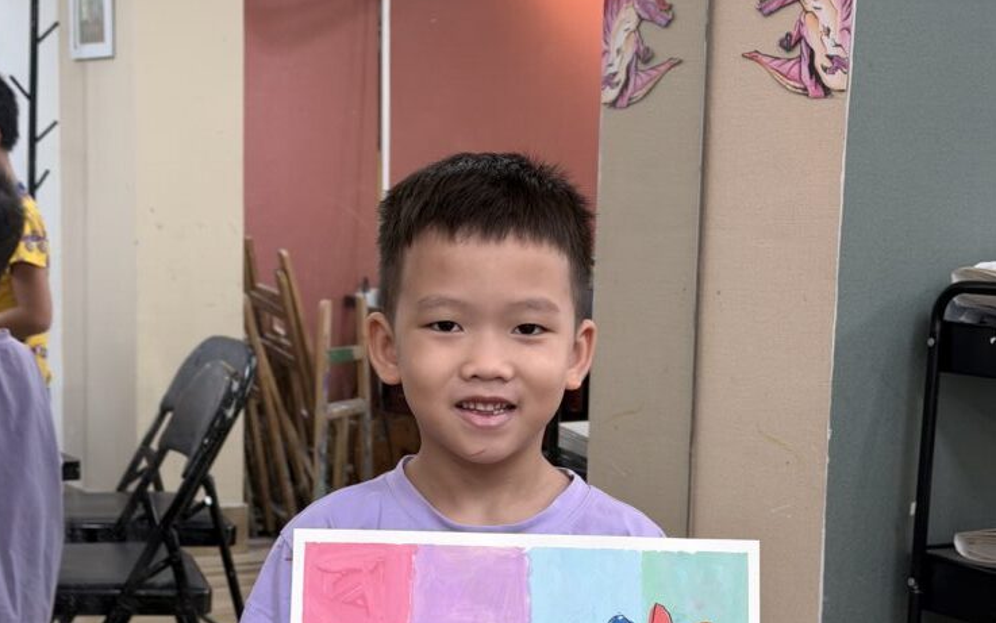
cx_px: 492
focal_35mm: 69
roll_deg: -1.3
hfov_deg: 29.8
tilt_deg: -7.7
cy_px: 426
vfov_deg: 18.8
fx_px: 1873
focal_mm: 6.76
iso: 80
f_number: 1.78
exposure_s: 1/100
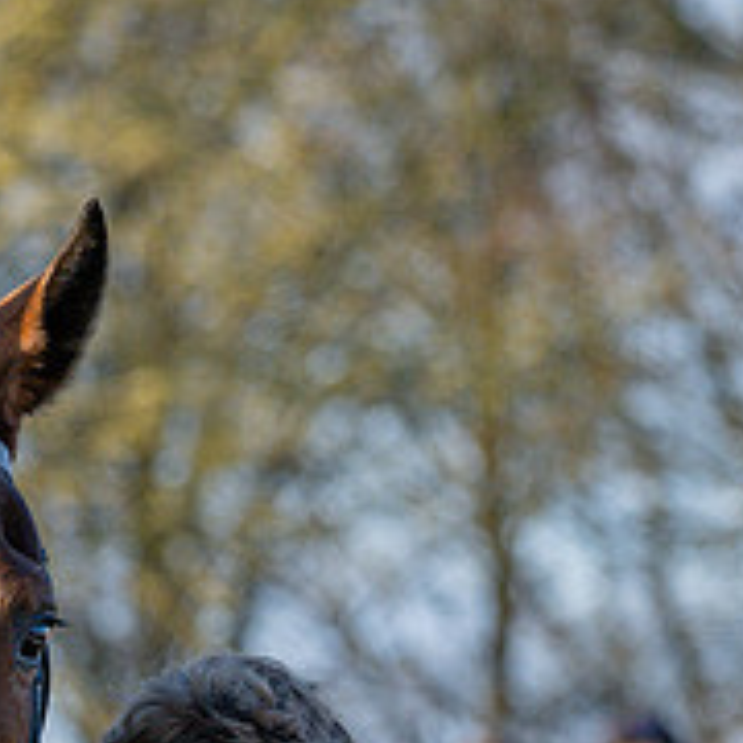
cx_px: 144
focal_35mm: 583
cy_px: 855
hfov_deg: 3.0
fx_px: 14157
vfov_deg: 3.0
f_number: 4
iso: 400
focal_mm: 113
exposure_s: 1/1000
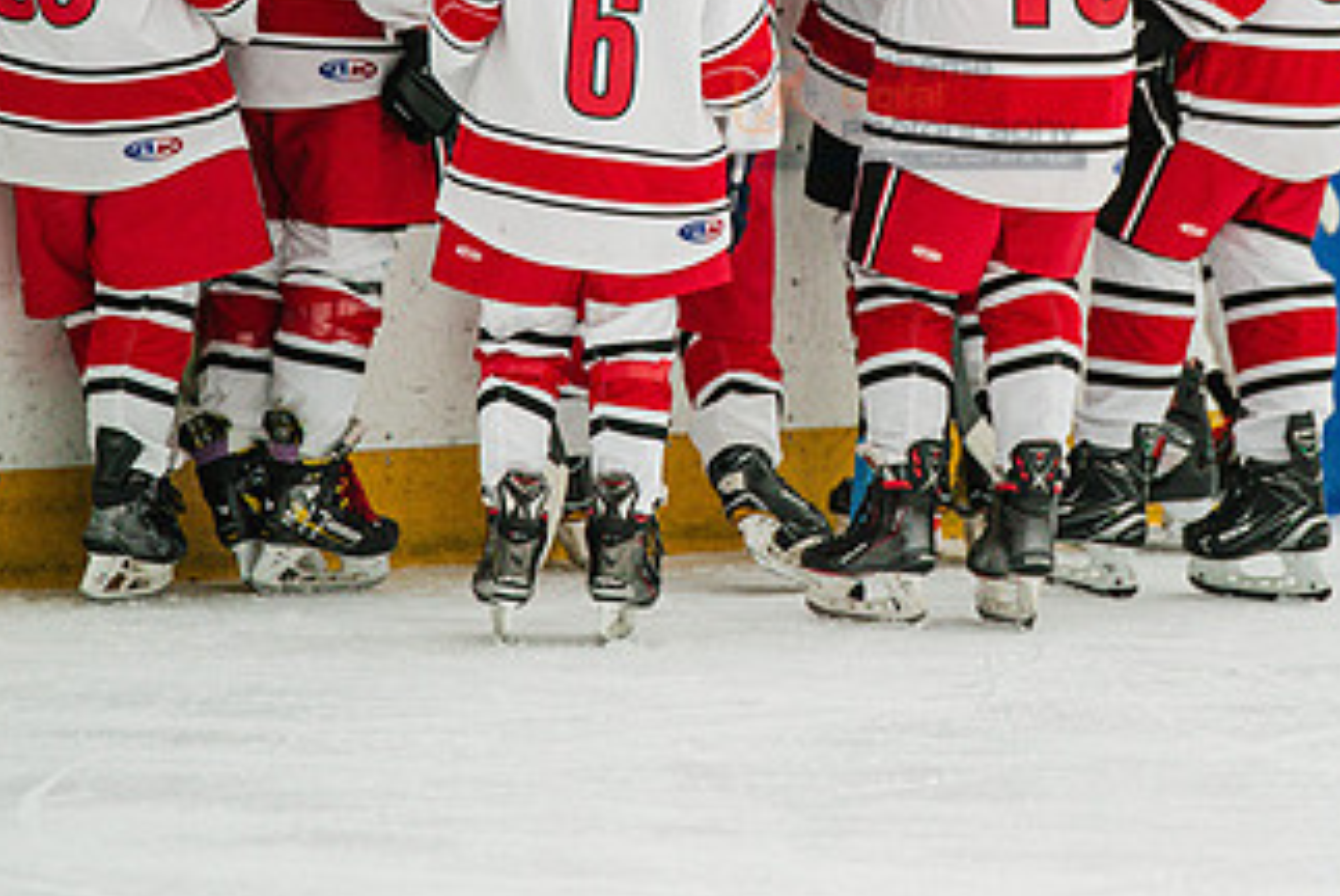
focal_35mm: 538
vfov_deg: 2.6
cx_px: 913
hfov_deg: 3.8
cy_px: 106
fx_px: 20043
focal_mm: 300
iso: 1600
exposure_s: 1/2000
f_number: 4
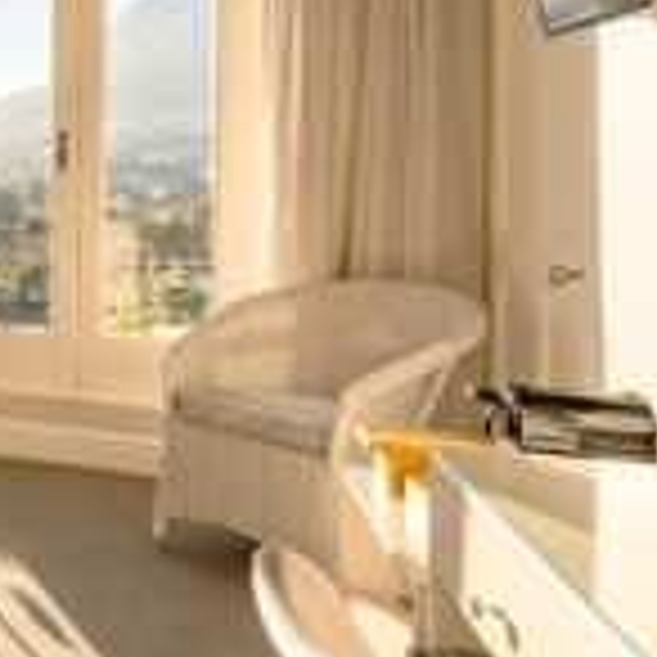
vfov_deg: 38.5
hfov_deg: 27.7
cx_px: -310
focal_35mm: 43
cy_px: 220
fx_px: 930
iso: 125
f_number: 6.3
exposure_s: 1/640
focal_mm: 16.5
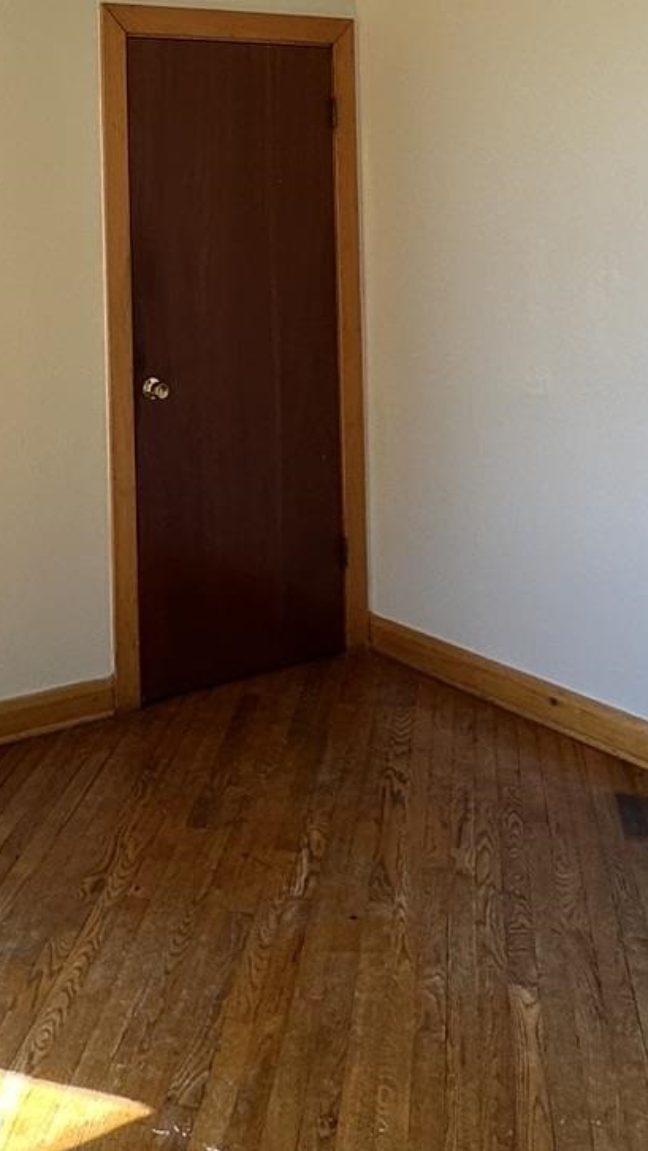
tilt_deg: +0.8
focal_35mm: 43
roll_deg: +1.4
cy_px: 176
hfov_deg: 27.1
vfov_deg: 44.2
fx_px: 1312
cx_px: 105
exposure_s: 1/99
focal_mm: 2.22
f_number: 2.2
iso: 64
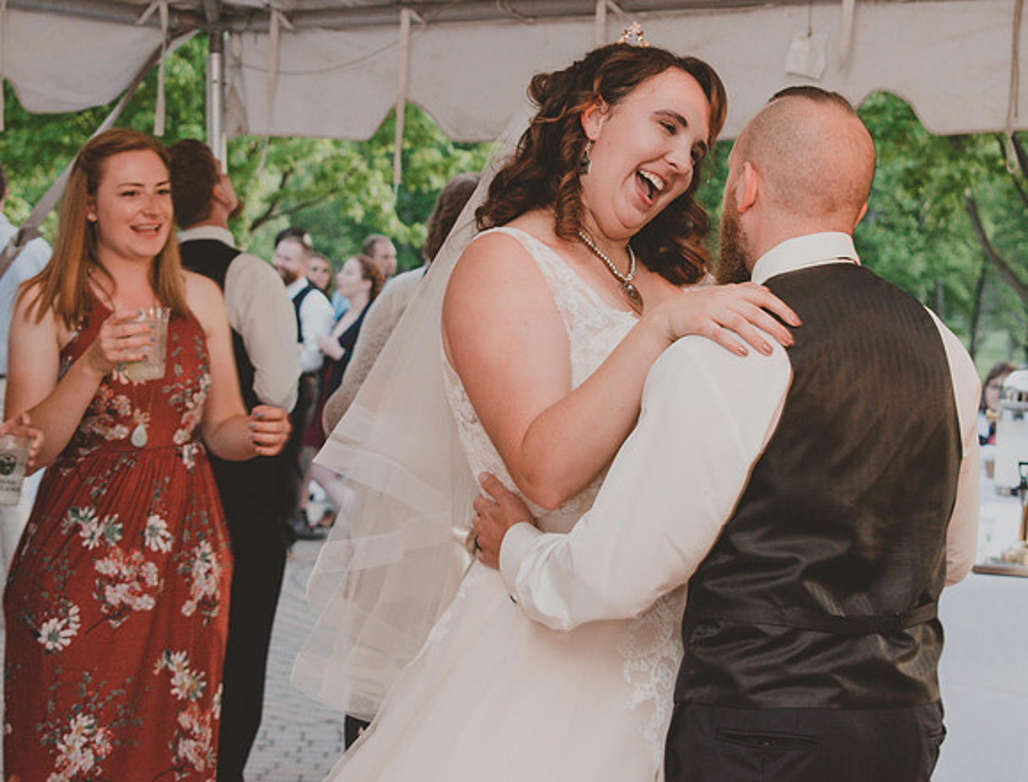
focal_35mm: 102
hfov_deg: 19.1
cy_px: 338
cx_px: 588
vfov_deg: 14.6
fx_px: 3056
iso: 900
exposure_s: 1/60
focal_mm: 55
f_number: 5.6
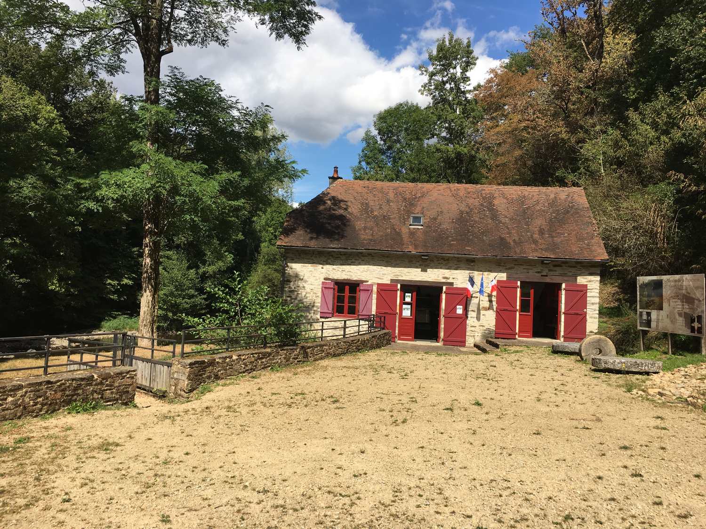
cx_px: 353
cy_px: 264
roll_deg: -3.3
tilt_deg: +3.5
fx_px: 591
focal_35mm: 29
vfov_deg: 48.2
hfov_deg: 61.7
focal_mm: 4.15
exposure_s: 1/1603
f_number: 2.2
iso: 25
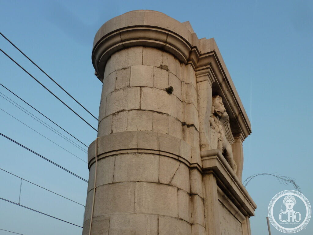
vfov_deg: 38.7
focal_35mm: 37
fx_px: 335
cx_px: 156
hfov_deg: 50.1
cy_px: 118
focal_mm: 6.1
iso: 80
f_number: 4
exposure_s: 1/125
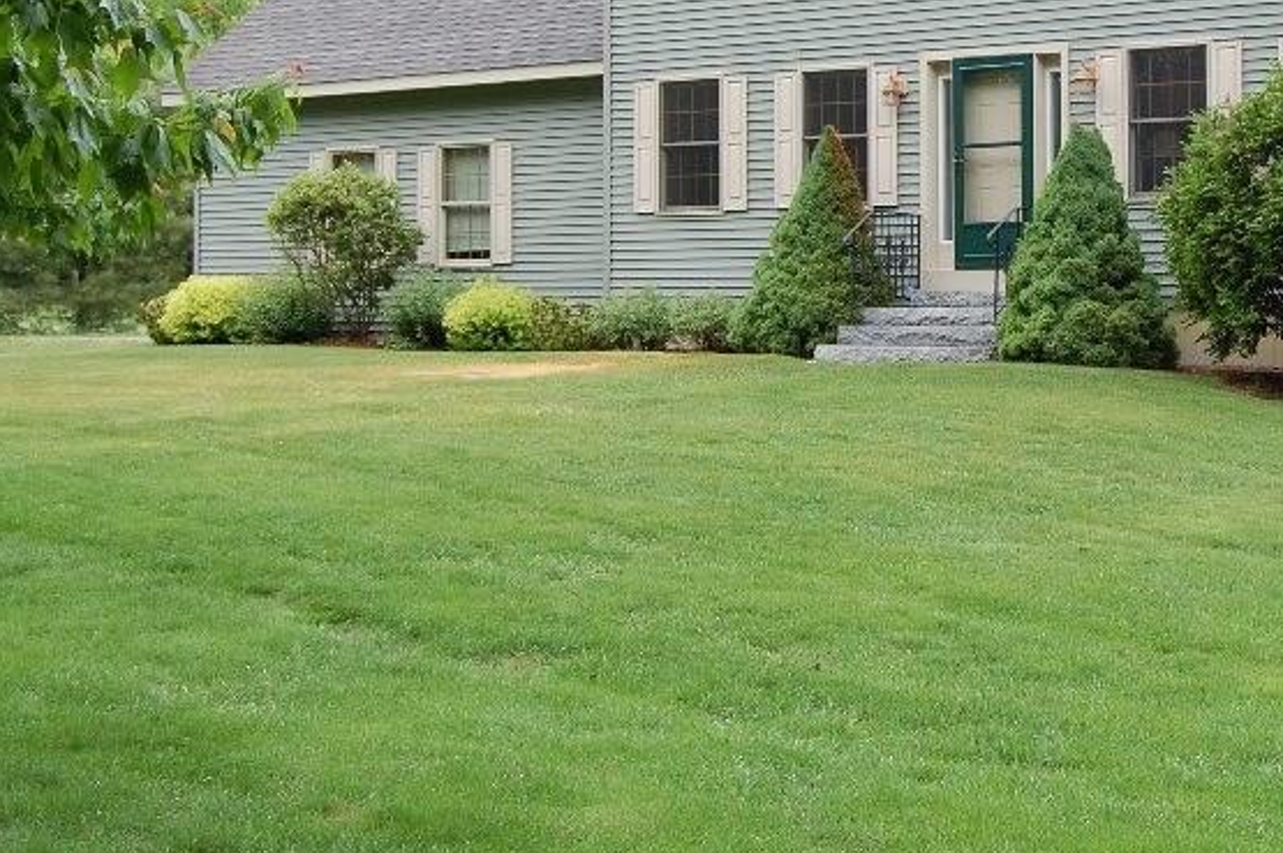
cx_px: 1100
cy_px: 135
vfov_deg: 18.7
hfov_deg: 27.3
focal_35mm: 72
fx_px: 2564
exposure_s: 1/100
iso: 400
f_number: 9
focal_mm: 26
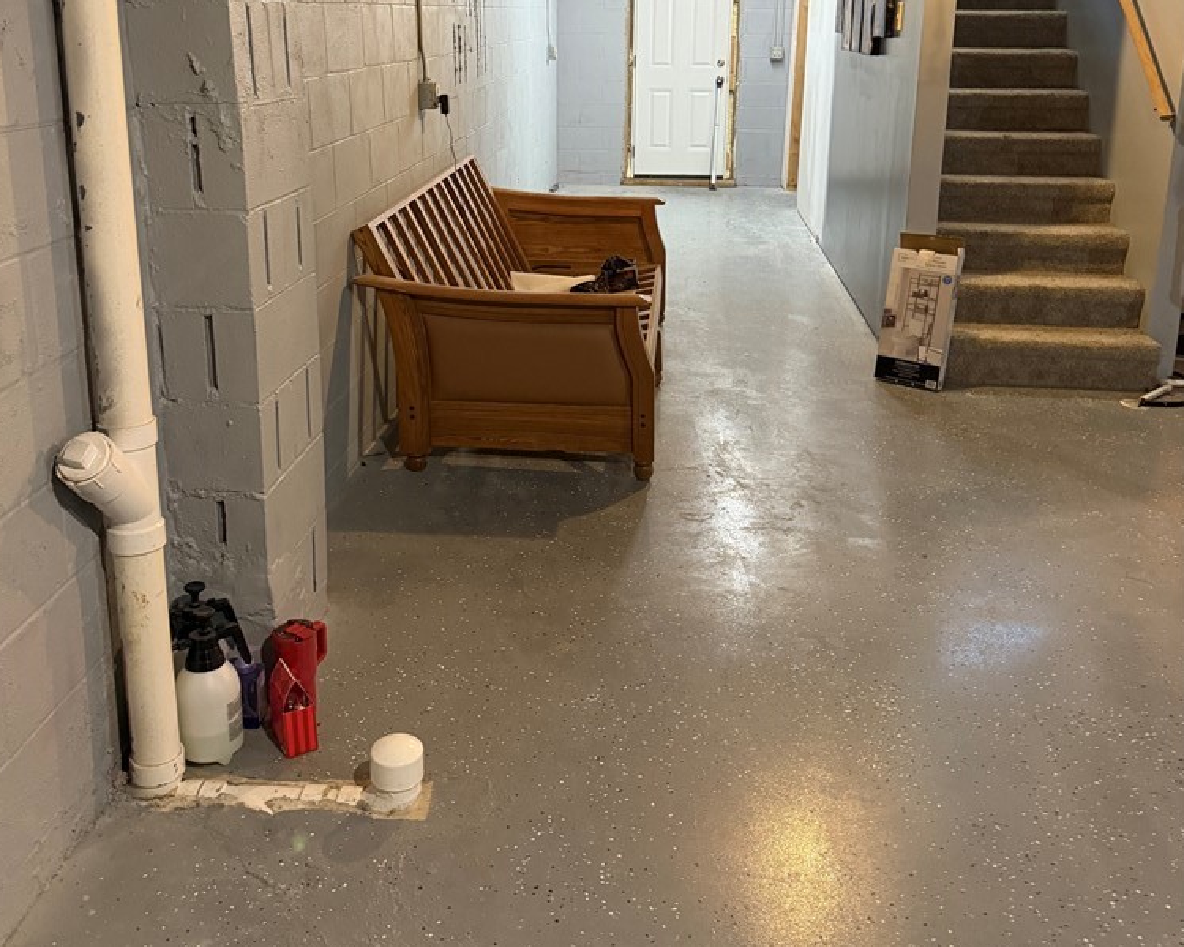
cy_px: 325
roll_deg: +1.2
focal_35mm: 32
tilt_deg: -13.7
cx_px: 583
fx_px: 1121
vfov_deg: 45.2
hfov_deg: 55.7
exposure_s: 1/40
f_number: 1.78
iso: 640
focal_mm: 6.76
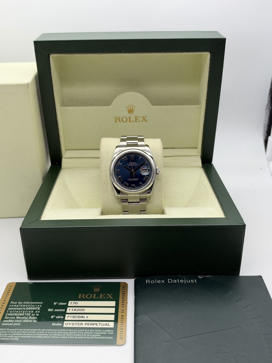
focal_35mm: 34
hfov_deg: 41.8
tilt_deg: -26.0
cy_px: 182
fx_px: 356
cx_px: 136
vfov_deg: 54.0
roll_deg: +0.3
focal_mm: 6.93
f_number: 1.8
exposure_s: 1/375
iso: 64
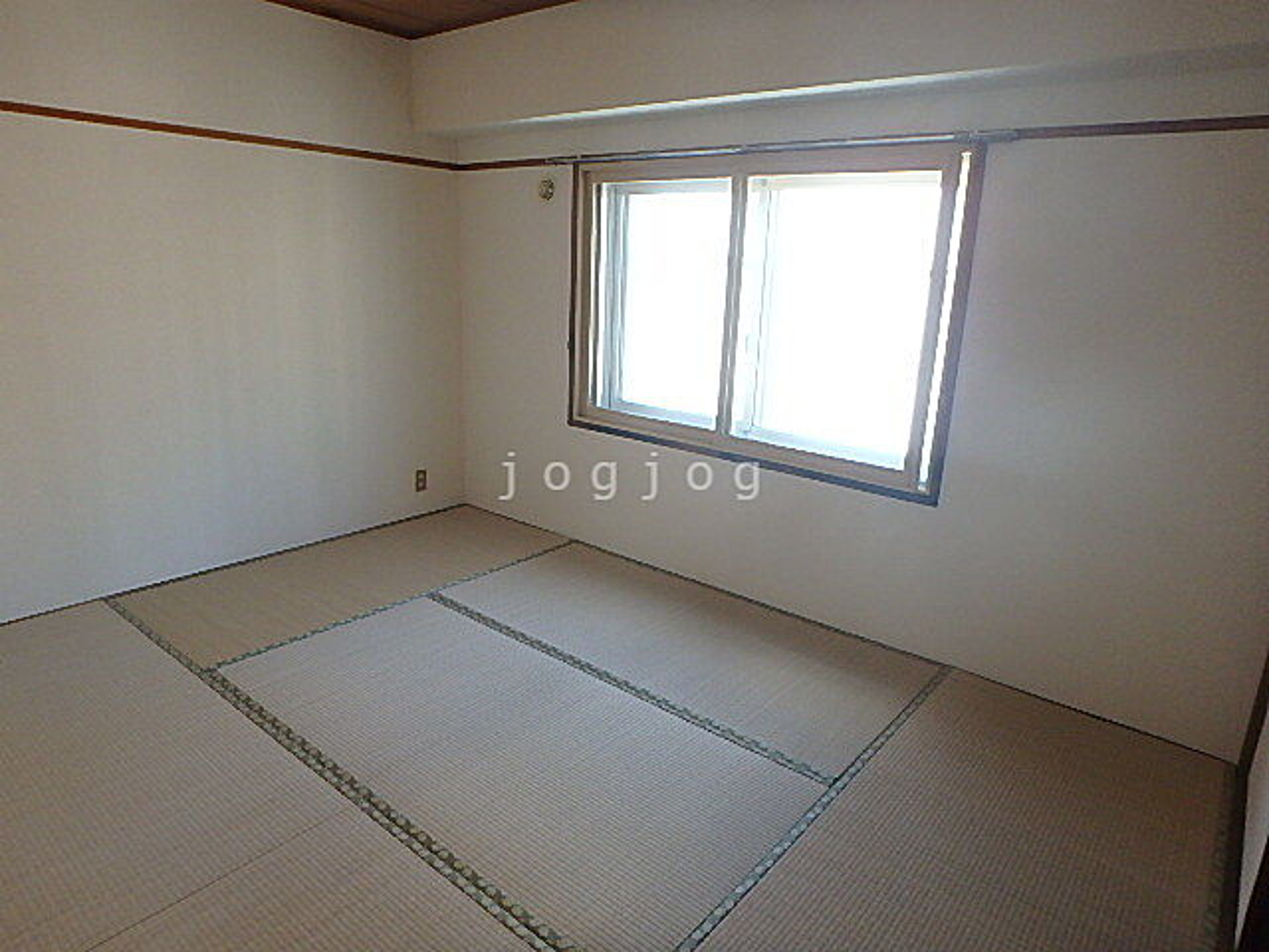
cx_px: 634
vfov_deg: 63.4
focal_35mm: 21
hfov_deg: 79.0
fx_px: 770
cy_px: 476
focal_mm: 3.7
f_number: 3.5
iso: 250
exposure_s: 1/30
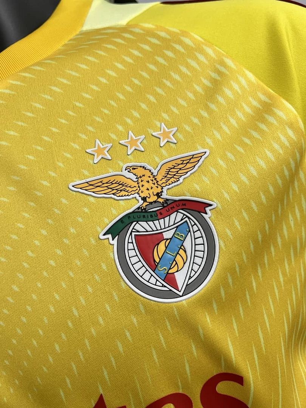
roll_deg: +18.7
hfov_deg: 53.1
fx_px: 306
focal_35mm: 26
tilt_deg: -6.7
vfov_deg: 67.3
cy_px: 204
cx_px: 153
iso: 100
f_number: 1.5
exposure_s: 1/100
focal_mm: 5.7
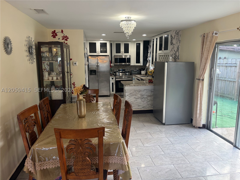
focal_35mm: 26
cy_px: 90
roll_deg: +0.6
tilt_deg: -9.6
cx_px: 120
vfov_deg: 53.1
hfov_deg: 67.3
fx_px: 180
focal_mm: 5.96
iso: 125
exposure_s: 1/120
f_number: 1.6
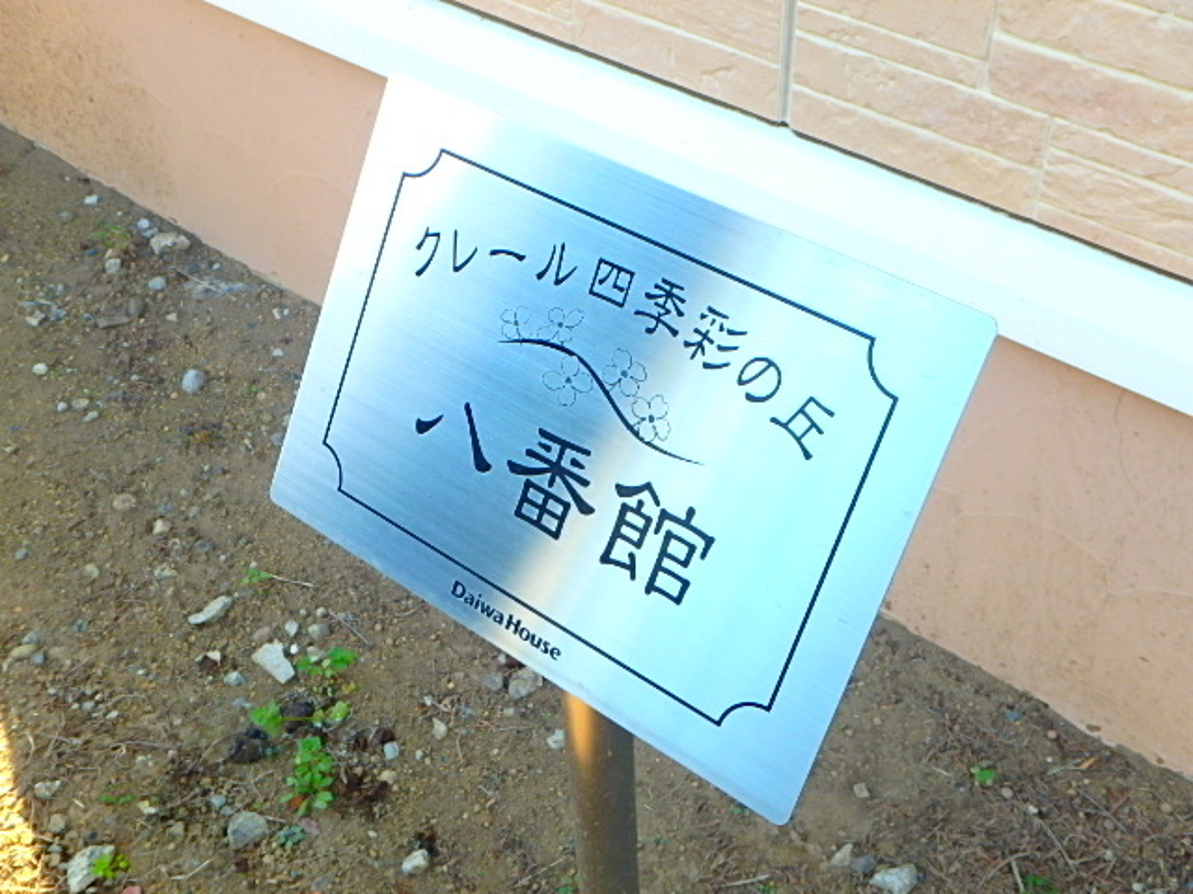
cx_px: 596
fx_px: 1344
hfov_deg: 47.9
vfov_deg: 36.8
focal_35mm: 39
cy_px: 447
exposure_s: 1/50
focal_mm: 6.9
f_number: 5.1
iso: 200
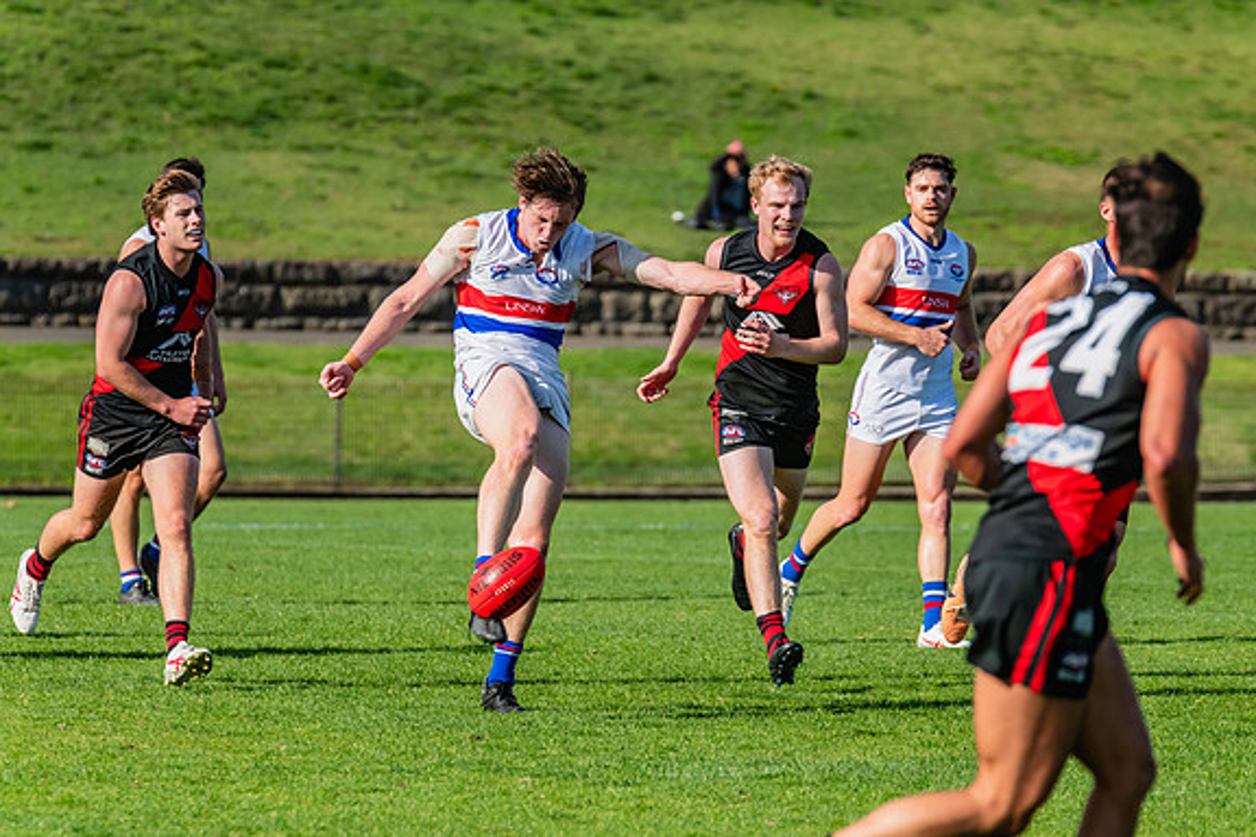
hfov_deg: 4.9
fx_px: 14792
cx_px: 669
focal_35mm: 424
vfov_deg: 3.2
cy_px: 420
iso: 800
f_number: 9
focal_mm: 380
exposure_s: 1/1600
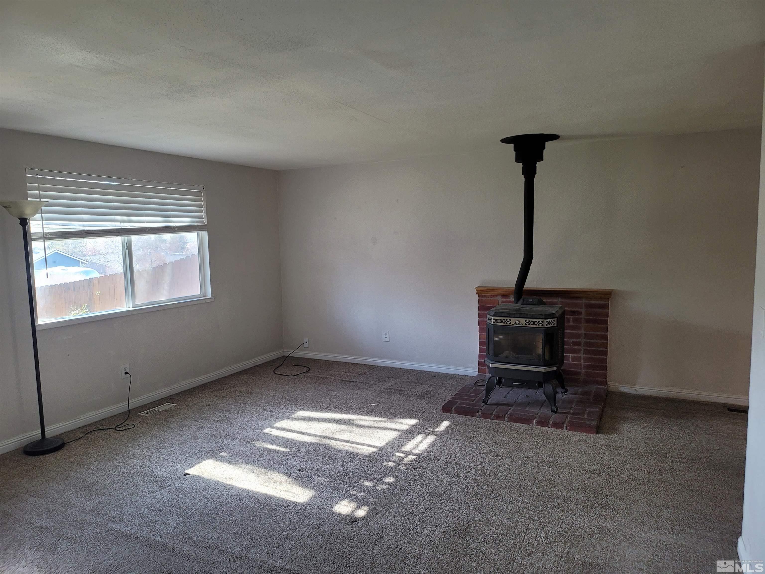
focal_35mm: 26
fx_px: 575
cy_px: 287
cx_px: 382
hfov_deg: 67.3
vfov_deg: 53.1
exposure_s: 1/120
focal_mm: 5
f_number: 1.8
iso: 160
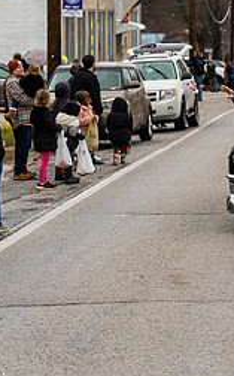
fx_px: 1810
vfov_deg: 11.8
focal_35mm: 177
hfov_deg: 7.2
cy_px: 222
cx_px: 409
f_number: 2.8
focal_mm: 49
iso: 320
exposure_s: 1/640
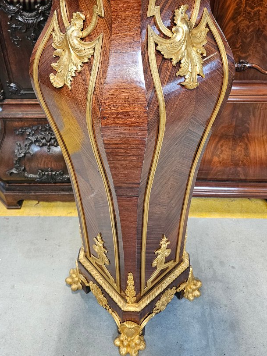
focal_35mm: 34
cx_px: 117
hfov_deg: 41.7
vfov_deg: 53.3
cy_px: 131
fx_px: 350
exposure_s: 1/100
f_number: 1.7
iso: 500
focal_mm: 6.3
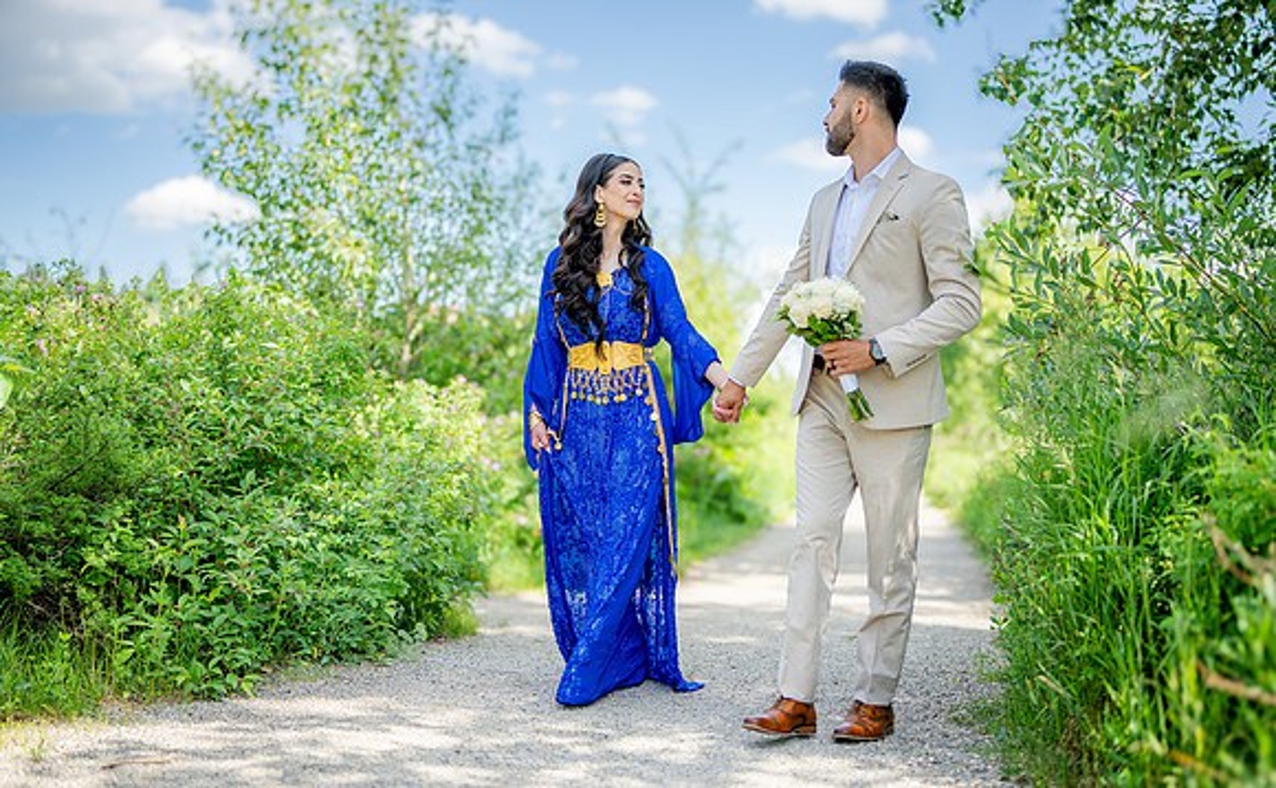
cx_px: 648
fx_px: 1260
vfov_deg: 34.7
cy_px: 432
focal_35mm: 36
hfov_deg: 53.7
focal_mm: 35
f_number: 1.2
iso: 125
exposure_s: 1/3200
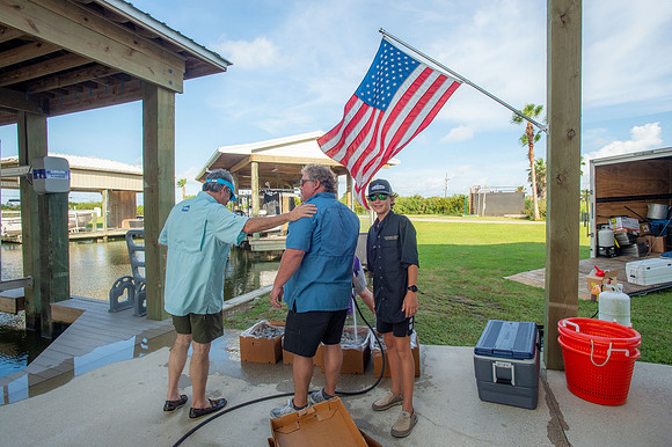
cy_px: 224
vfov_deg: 64.5
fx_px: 354
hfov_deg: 86.9
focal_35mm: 19
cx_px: 336
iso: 500
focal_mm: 19
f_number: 13
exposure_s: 1/250
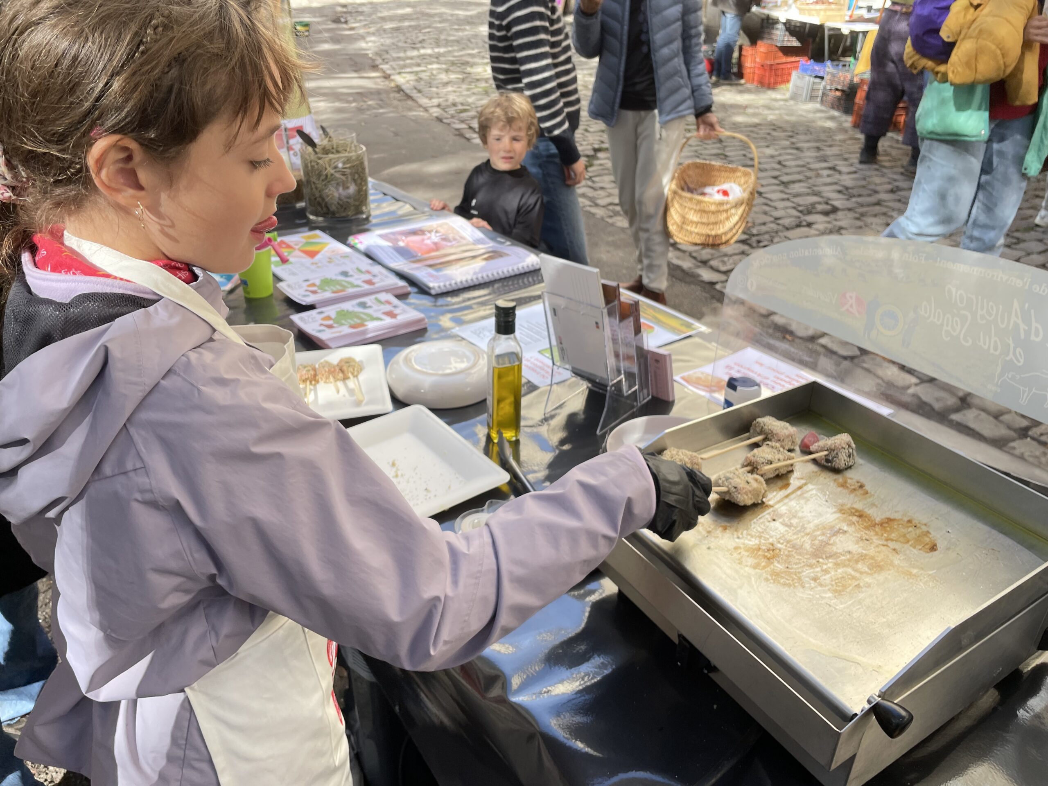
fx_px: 787
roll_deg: +2.0
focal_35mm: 26
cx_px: 524
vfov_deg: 53.1
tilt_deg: -30.8
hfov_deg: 67.3
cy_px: 393
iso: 32
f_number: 1.6
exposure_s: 1/440
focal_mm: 4.2
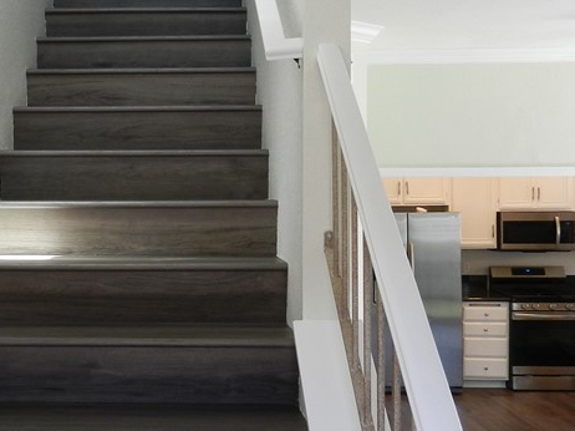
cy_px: 178
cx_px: 144
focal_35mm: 51
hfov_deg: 36.6
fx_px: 847
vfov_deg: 28.5
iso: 160
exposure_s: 1/30
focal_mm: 4
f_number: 3.4
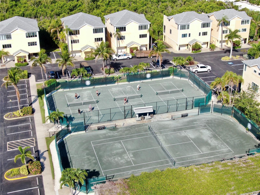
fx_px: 361
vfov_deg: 30.3
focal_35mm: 48
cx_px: 130
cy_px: 98
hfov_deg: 39.7
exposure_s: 1/640
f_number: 3.8
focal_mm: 8.6
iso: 100
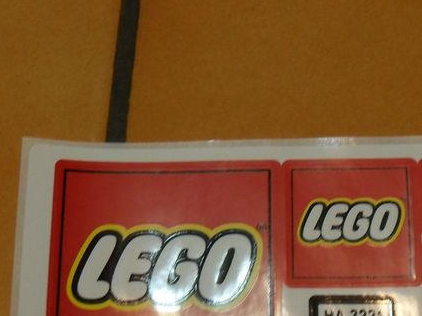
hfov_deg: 23.0
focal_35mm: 85
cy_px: 345
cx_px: 230
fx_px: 1036
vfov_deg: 16.8
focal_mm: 6.2
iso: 200
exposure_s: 1/10
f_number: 2.8
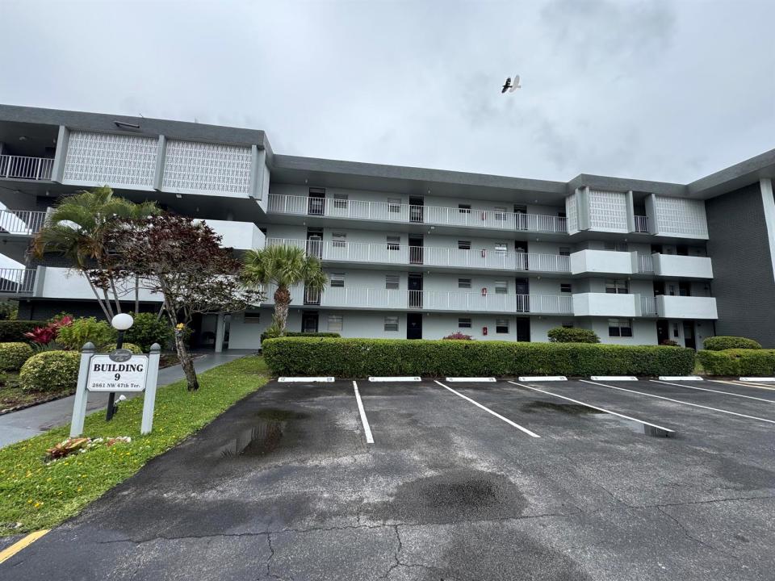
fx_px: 313
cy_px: 290
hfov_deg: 102.1
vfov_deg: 85.7
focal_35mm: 14
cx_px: 388
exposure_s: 1/932
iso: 50
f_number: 2.2
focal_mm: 2.22
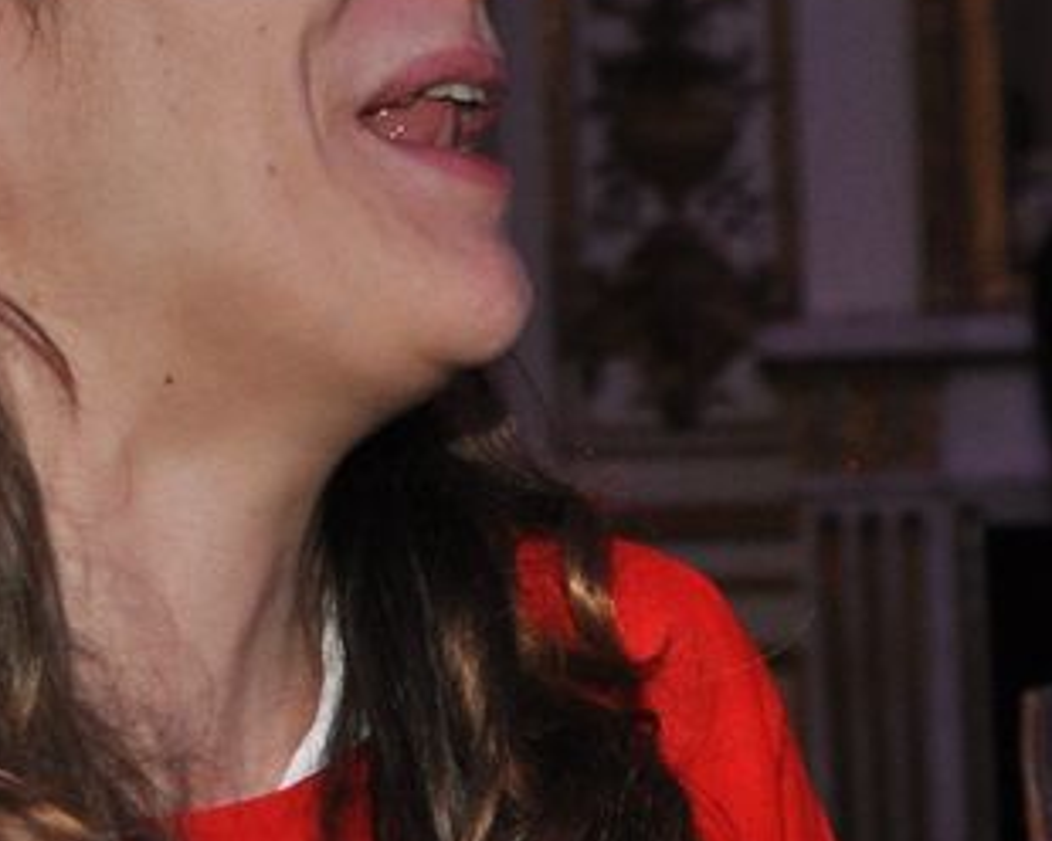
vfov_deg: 8.8
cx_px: 787
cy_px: -237
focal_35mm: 174
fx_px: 5418
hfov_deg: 11.1
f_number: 4.2
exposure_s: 1/60
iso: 800
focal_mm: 30
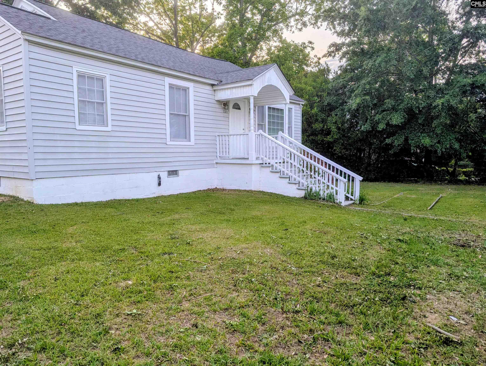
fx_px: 337
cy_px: 183
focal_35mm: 24
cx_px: 243
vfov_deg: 56.9
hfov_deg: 71.5
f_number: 1.68
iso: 22
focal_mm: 6.9
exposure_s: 1/2890
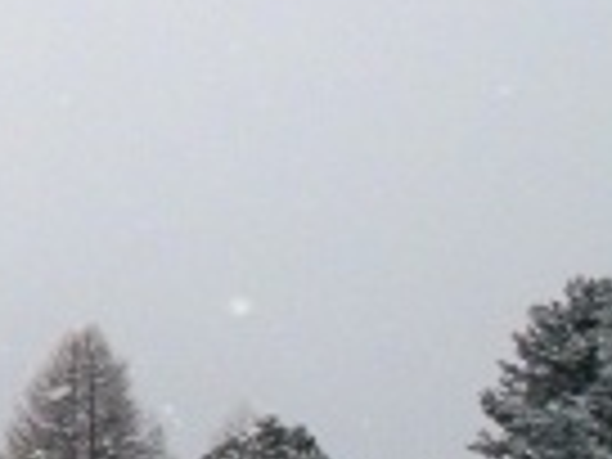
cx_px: -1066
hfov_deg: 10.8
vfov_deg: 10.5
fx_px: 2493
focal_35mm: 141
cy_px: 252
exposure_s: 1/1000
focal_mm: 4.1
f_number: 3.5
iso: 80
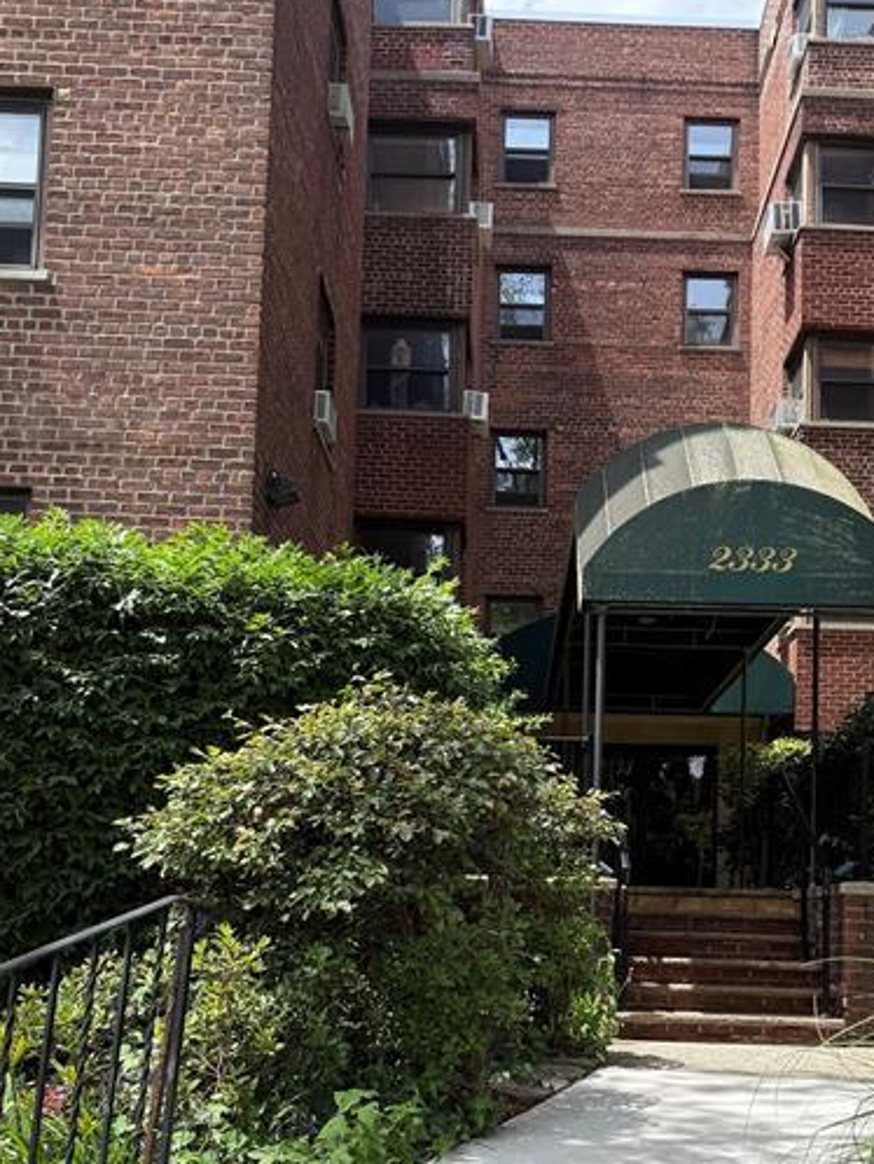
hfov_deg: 38.5
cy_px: 827
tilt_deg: +6.0
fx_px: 1245
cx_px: 535
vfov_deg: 48.7
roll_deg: -1.2
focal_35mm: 37
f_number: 1.78
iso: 80
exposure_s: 1/1156
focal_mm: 6.76
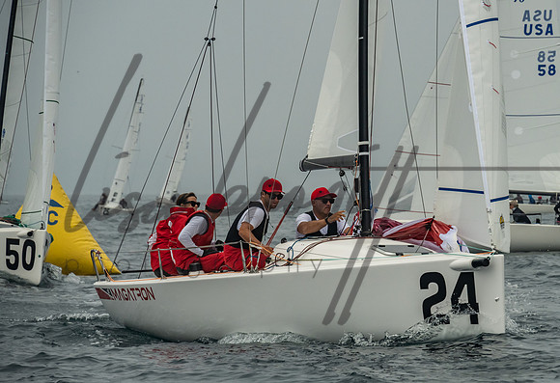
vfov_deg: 5.7
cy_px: 193
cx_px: 343
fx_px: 3881
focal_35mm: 247
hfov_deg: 8.3
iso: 800
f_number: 9
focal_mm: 200
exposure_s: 1/3200
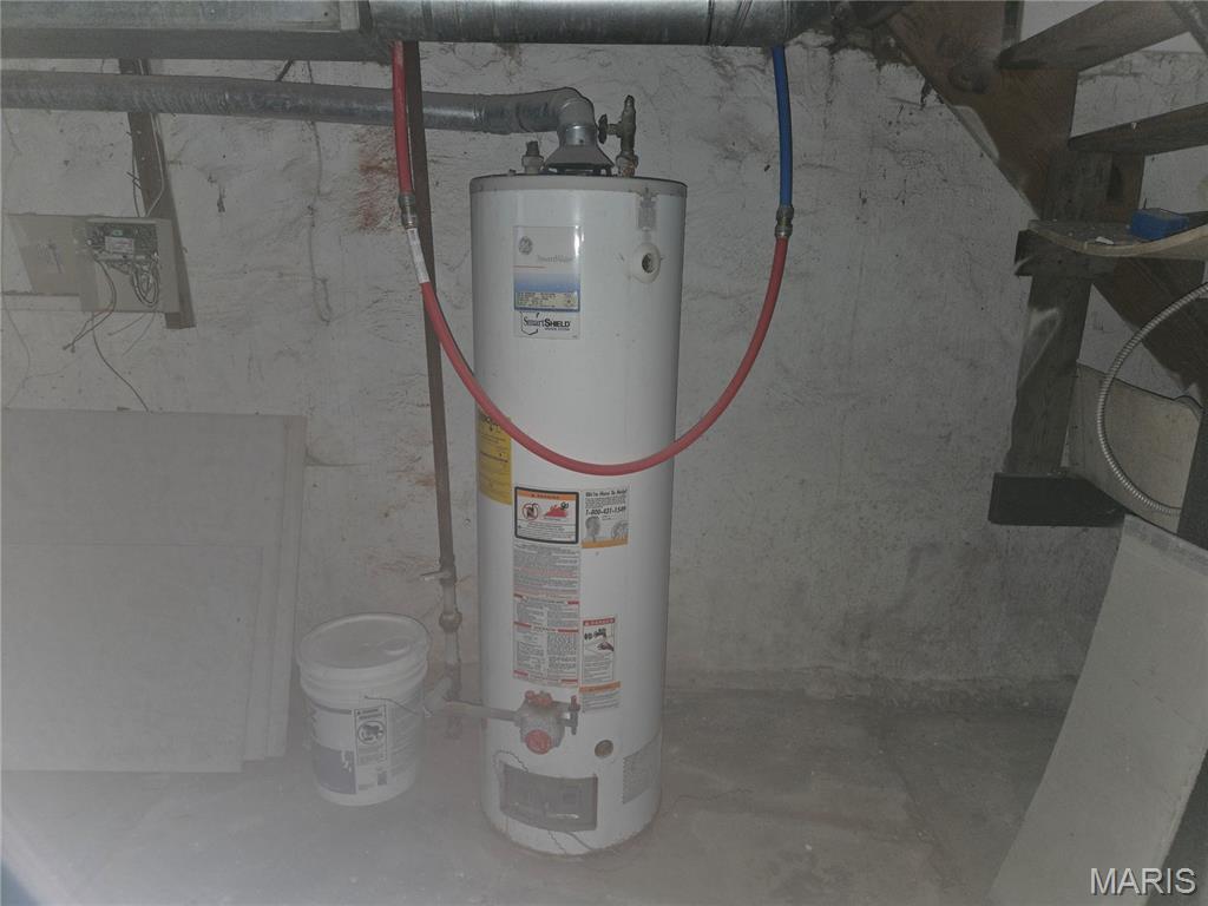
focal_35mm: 23
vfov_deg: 58.9
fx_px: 803
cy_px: 453
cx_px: 604
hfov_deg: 73.9
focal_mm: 5.4
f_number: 1.8
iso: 100
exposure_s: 1/24
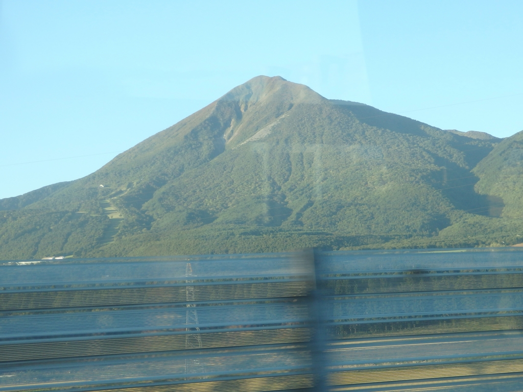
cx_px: 262
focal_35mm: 66
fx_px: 997
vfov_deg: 22.3
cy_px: 196
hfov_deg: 29.4
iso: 125
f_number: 4.4
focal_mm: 11.9
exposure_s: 1/200
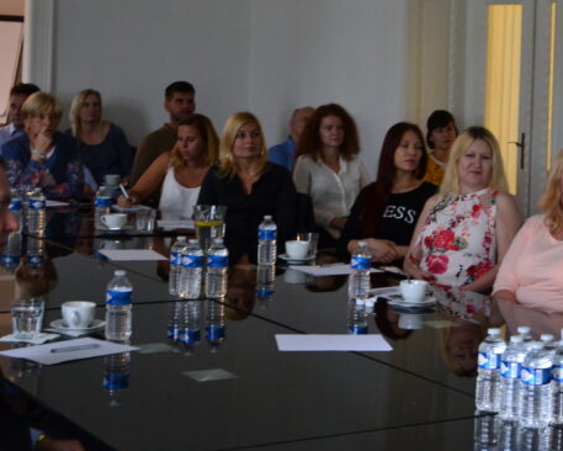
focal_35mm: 82
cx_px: 553
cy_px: 102
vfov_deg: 18.6
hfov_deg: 22.4
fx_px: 1367
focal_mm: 26
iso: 800
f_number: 5.6
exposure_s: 1/15
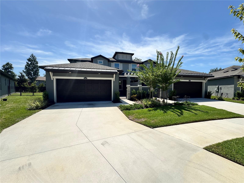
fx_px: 99
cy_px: 92
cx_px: 122
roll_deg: +0.1
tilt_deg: +1.2
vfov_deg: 85.7
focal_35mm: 14
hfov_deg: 102.1
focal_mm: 2.22
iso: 50
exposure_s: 1/1927
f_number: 2.2
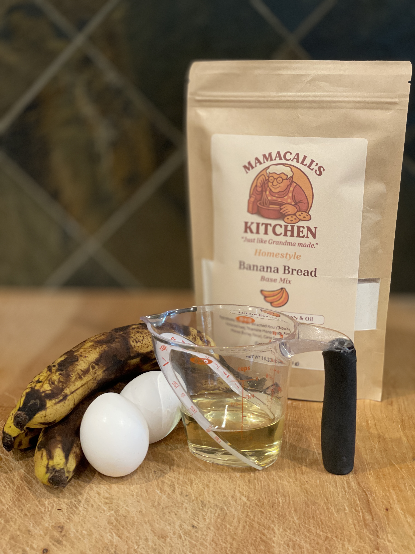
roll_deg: +0.3
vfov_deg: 36.8
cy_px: 277
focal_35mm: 52
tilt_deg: -14.3
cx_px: 208
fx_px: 831
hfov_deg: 28.0
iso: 160
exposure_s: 1/60
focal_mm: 6
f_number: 2
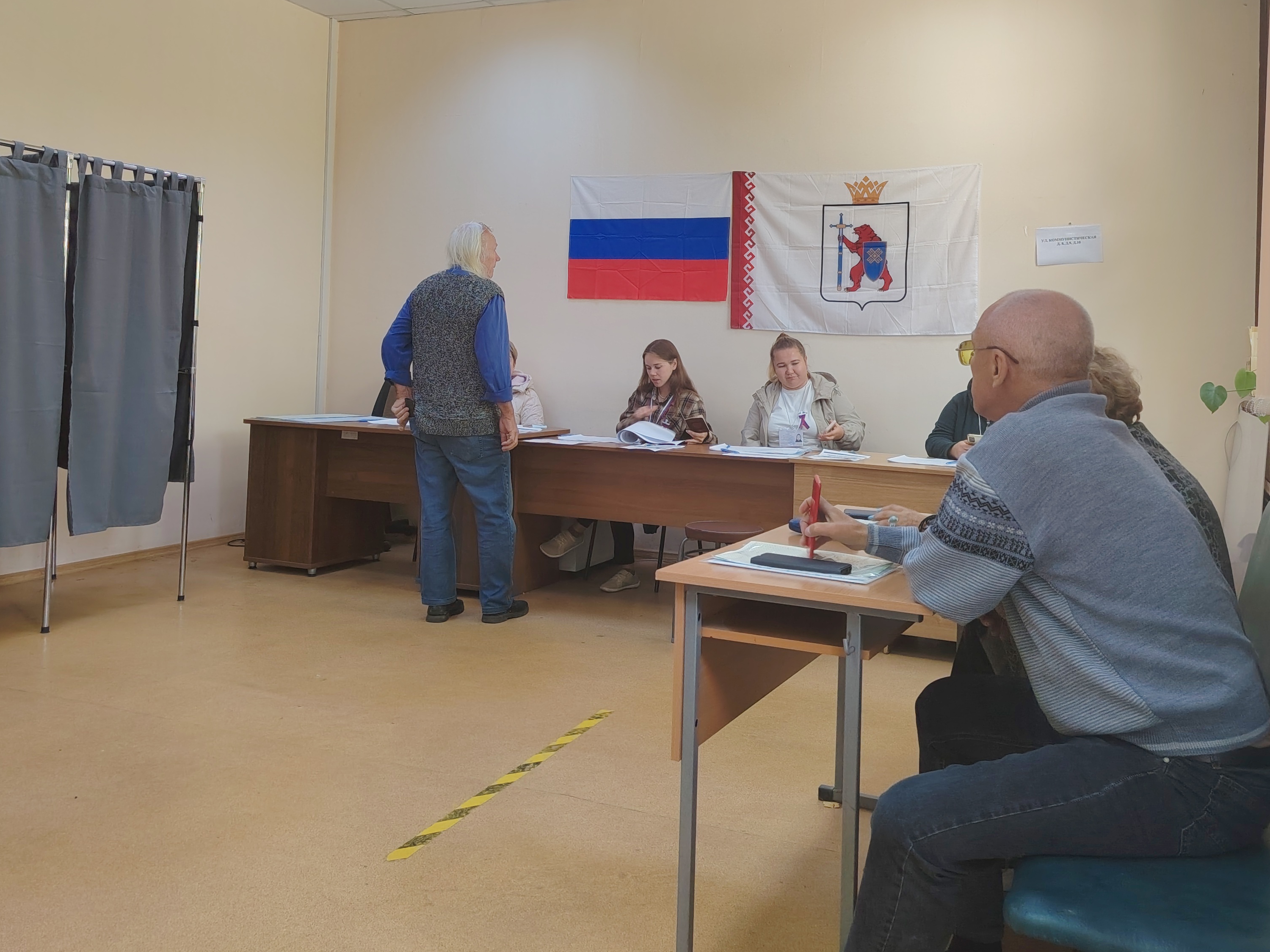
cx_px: 643
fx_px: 1174
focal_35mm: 32
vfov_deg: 43.6
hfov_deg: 56.8
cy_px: 321
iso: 325
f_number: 1.75
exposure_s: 1/33.3
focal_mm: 5.25
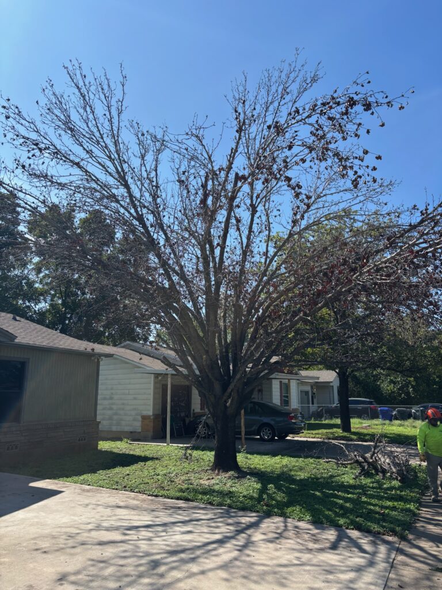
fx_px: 443
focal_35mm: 26
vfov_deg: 67.3
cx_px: 221
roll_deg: -2.1
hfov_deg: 53.1
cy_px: 295
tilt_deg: +13.0
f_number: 1.6
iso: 50
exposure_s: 1/2710
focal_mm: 5.96
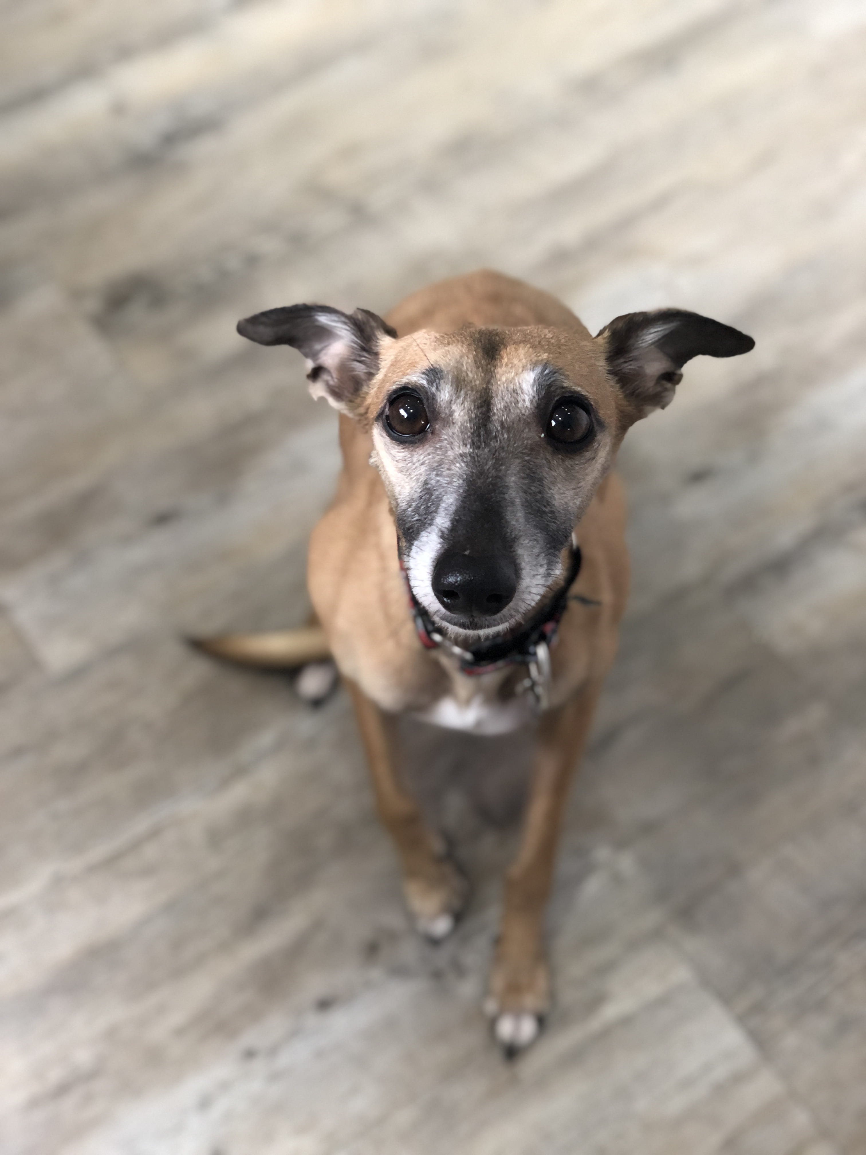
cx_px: 433
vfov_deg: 36.8
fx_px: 1735
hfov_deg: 28.0
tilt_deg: -56.1
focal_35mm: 52
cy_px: 578
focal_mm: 6
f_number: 2.4
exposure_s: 1/25
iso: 125
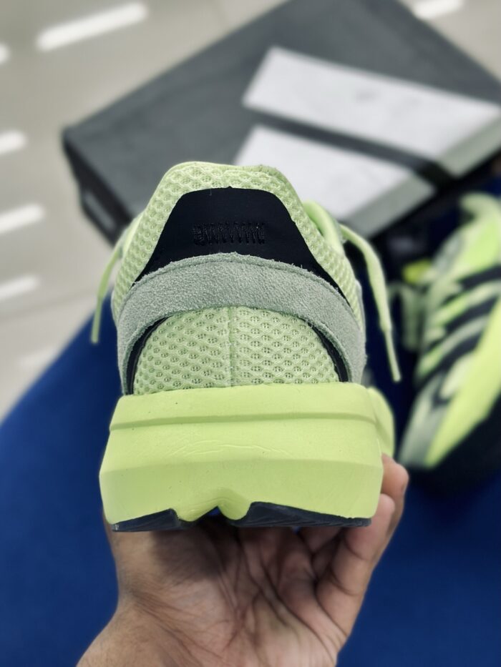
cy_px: 334
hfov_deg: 30.3
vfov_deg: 39.7
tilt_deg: -58.4
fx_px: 926
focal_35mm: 48
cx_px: 250
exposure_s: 1/100
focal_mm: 6.86
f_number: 1.78
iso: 64
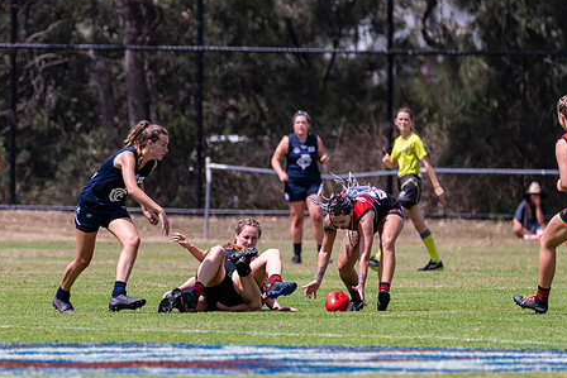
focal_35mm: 624
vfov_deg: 2.2
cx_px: 206
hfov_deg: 3.3
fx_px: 9831
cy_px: 224
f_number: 6.3
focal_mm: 420
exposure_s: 1/3200
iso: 800
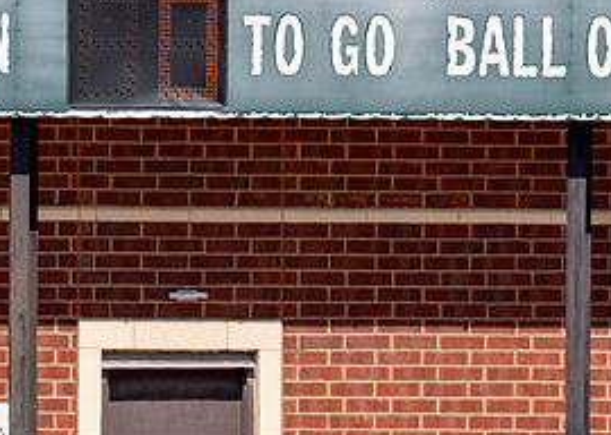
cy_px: -94
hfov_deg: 2.0
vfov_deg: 1.4
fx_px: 17656
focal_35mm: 1019
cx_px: 464
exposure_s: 1/5000
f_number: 2.8
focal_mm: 200
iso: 250
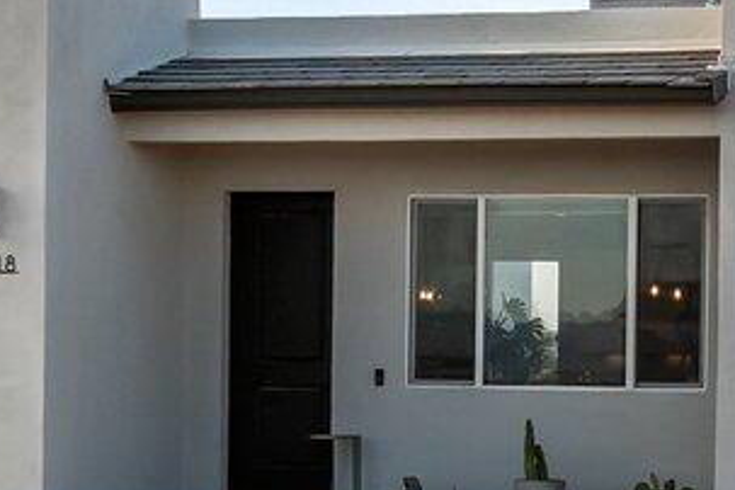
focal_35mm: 162
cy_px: 384
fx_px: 3307
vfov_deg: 8.5
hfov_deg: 12.6
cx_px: 621
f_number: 8
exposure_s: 1/800
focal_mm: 24
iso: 400
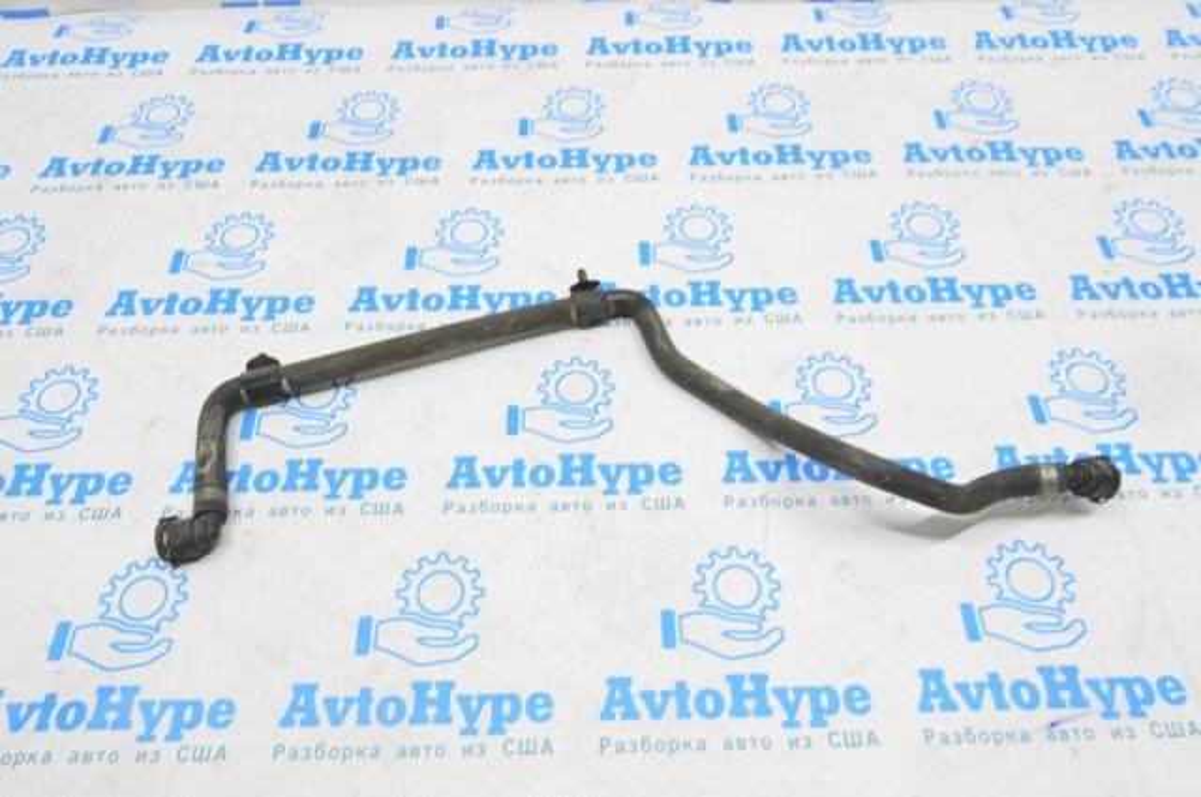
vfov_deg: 47.8
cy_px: 398
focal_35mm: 27
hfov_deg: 67.4
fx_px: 900
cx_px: 600
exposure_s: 1/15
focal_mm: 18
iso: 6400
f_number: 20
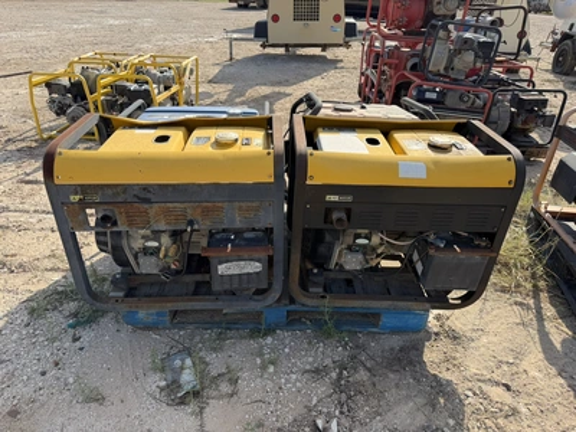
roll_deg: -2.3
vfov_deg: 56.8
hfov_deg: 71.6
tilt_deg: -25.7
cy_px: 216
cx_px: 288
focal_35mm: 24
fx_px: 399
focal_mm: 6.76
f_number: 1.78
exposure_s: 1/2907
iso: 100
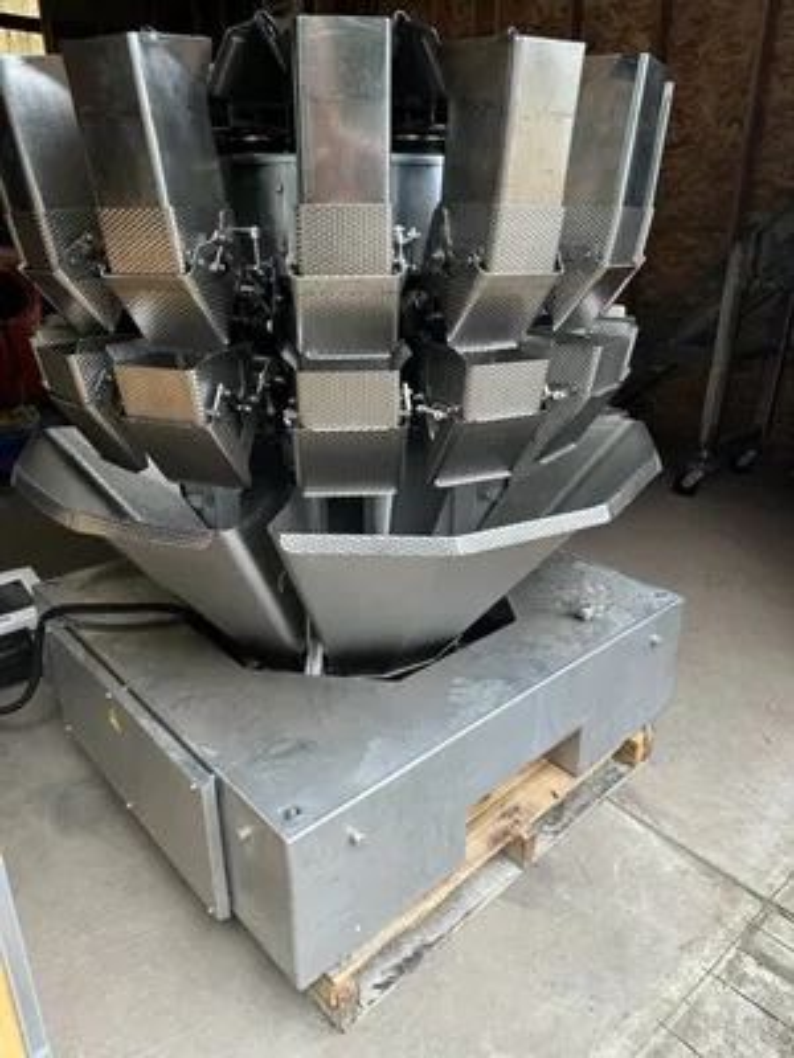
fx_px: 734
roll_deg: -0.6
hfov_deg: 56.8
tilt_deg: -20.9
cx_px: 397
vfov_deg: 71.6
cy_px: 529
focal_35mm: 24
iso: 80
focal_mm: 6.86
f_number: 1.78
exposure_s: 1/349
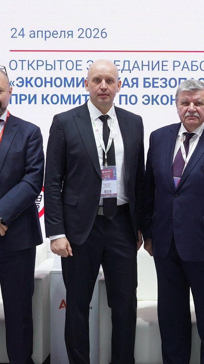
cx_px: 197
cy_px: 168
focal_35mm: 87
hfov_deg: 13.7
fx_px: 837
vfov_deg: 24.5
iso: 640
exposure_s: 1/100
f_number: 3.5
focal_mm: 32
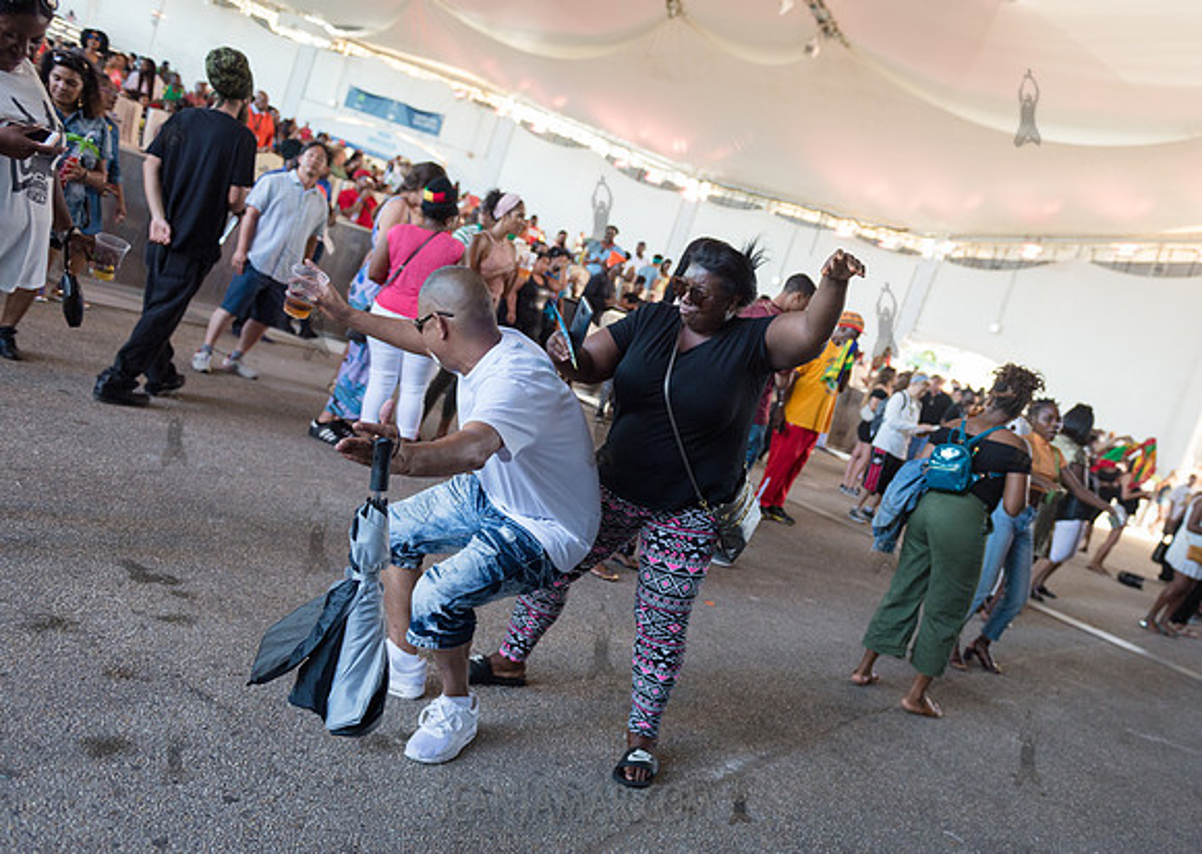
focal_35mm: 31
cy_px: 430
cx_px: 708
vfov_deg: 43.8
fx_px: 1063
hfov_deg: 58.6
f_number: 2.8
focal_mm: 27
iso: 1600
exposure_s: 1/640
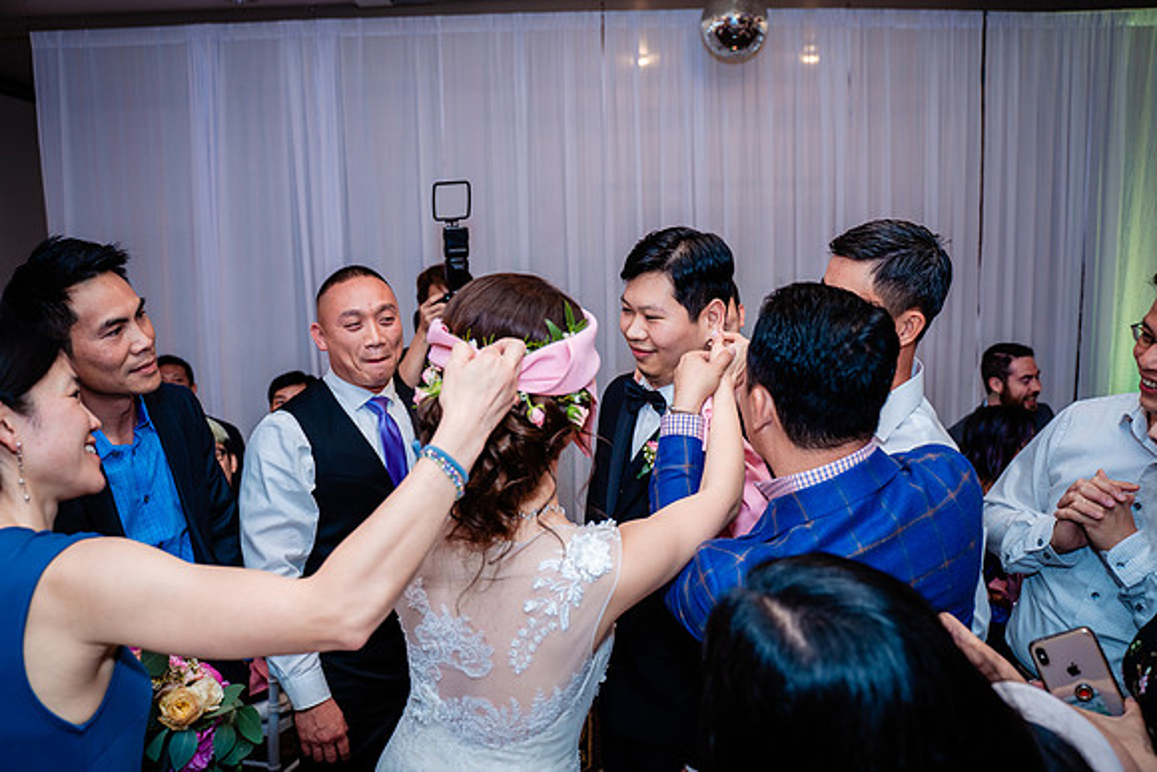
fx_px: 900
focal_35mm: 28
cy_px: 386
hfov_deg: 65.5
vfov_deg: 46.4
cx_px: 578
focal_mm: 28
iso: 640
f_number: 3.5
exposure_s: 1/160
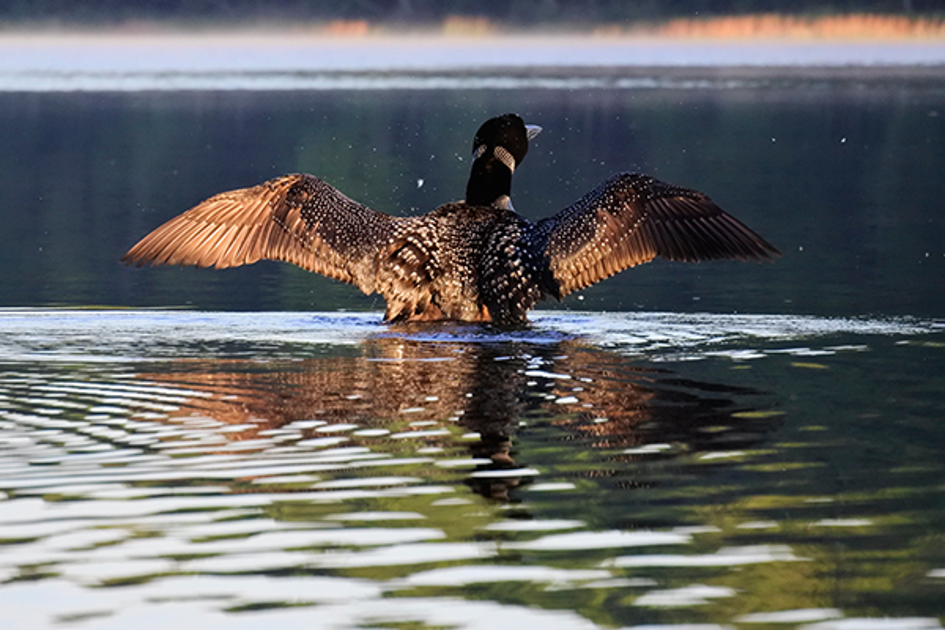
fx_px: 7796
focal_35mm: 297
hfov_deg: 6.9
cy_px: 315
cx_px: 472
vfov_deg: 4.6
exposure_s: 1/1000
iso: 1600
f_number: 5.6
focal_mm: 110
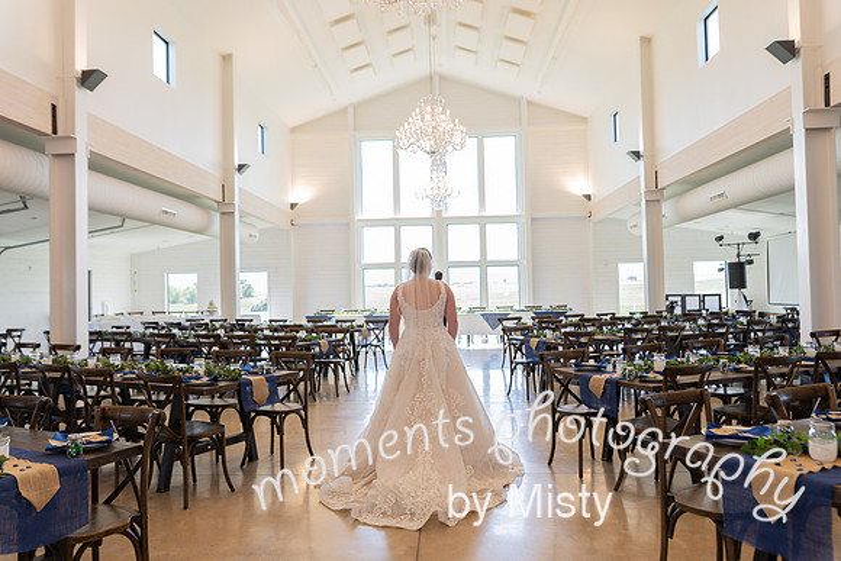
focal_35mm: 29
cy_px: 280
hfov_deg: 63.6
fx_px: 678
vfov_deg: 45.0
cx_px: 420
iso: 320
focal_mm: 29
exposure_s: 1/160
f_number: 3.2
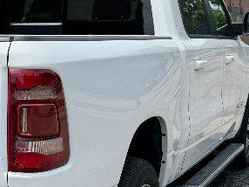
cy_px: 155
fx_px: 618
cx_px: 11
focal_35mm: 86
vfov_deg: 17.0
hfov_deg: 22.1
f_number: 1.78
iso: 80
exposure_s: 1/3953
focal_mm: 6.76
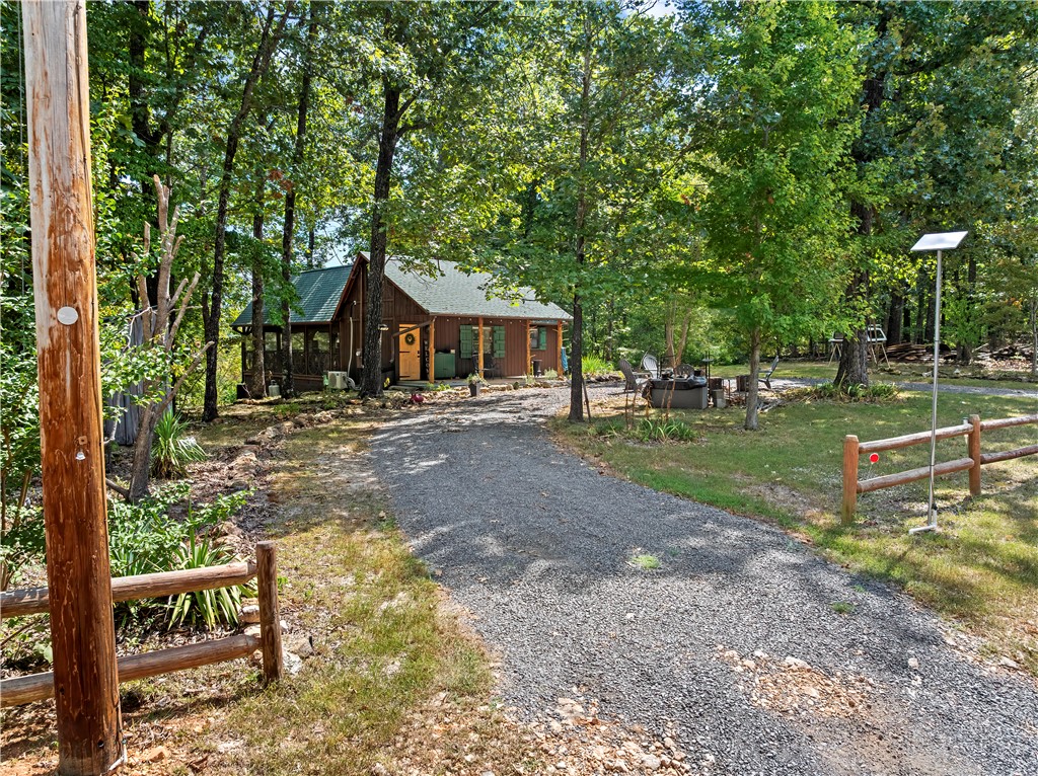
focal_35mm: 24
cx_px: 519
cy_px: 388
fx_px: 719
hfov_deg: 71.6
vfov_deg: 56.7
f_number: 2.8
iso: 120
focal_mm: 12.29
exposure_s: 1/800
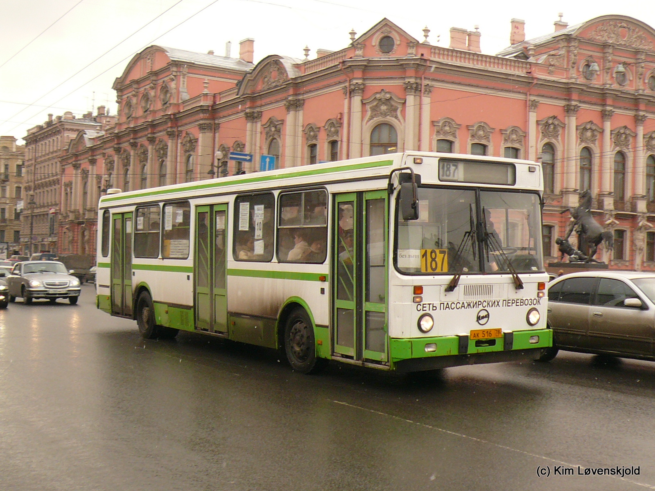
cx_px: 328
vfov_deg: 30.3
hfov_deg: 39.7
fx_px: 908
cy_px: 246
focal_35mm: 48
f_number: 2.9
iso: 100
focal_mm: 5.2
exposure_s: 1/400
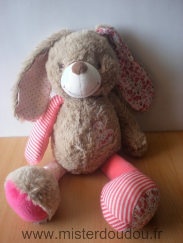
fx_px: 268
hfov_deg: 37.7
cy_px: 122
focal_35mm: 38
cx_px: 92
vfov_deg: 49.0
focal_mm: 6.3
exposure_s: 1/49.7
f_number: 3.1
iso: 64
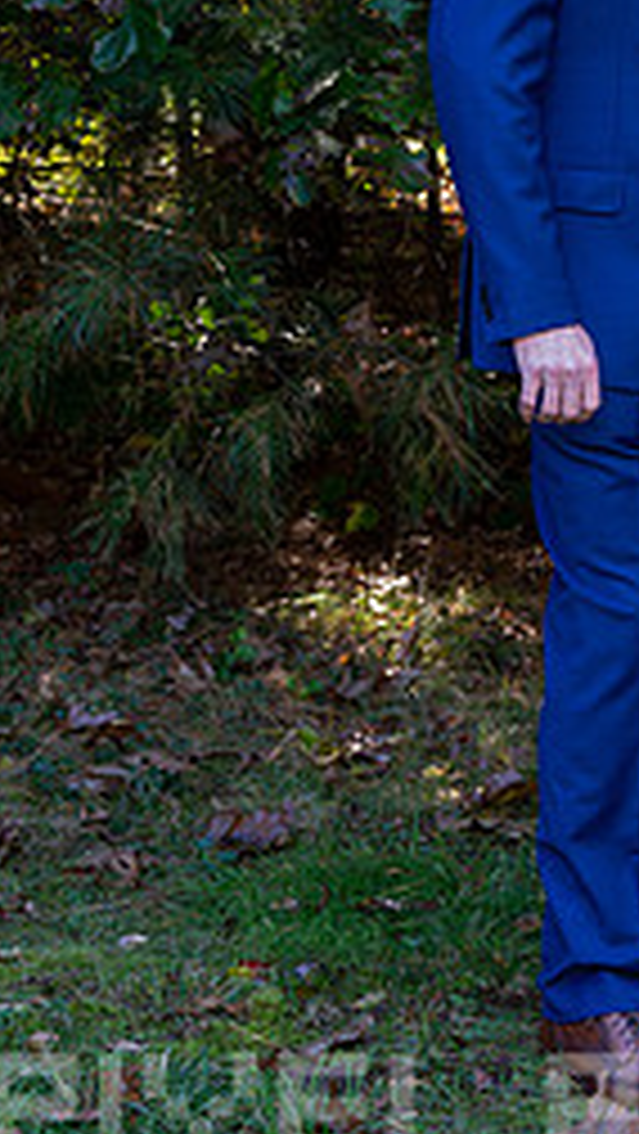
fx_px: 3429
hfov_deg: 10.5
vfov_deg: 18.7
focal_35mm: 114
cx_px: 659
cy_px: 320
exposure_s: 1/60
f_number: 6
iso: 900
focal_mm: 61
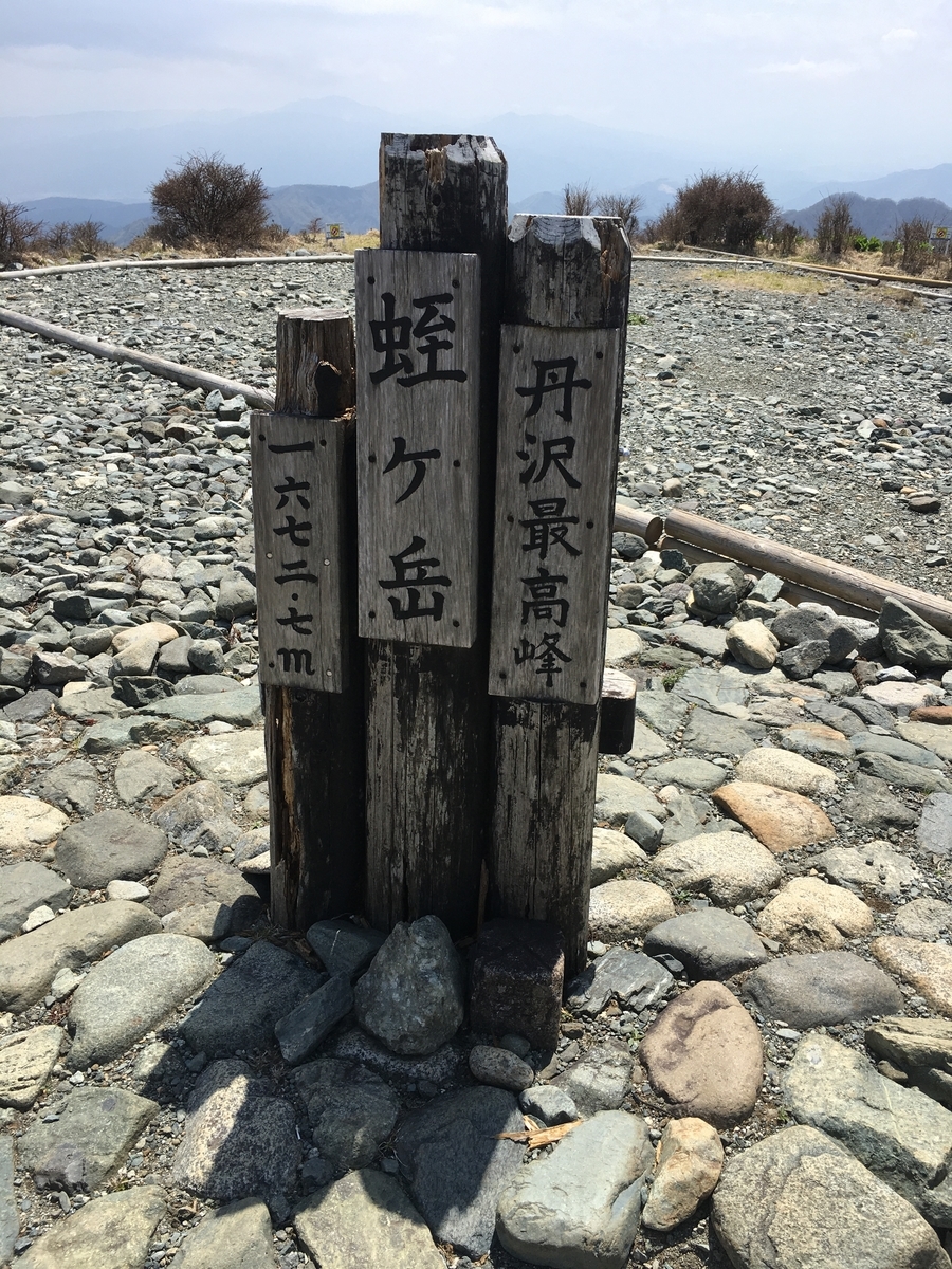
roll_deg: -1.4
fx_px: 1063
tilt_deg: -29.3
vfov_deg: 61.7
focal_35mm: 29
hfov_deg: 48.2
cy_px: 634
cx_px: 476
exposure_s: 1/1637
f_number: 2.2
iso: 25
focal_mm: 4.15
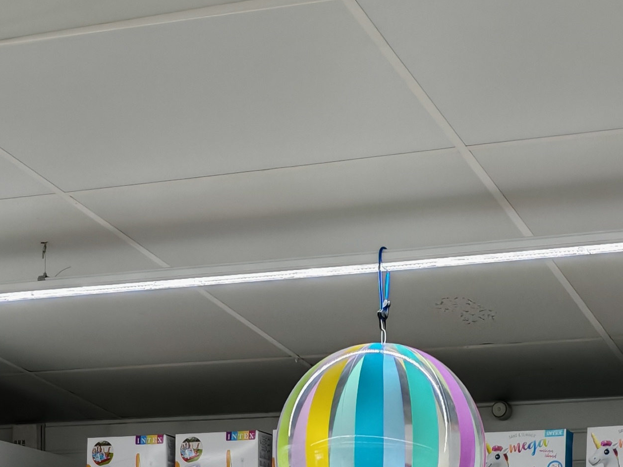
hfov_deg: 22.2
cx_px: 401
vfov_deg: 15.5
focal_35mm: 88
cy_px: 700
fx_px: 1584
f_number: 1.95
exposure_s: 1/100
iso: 100
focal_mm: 5.52
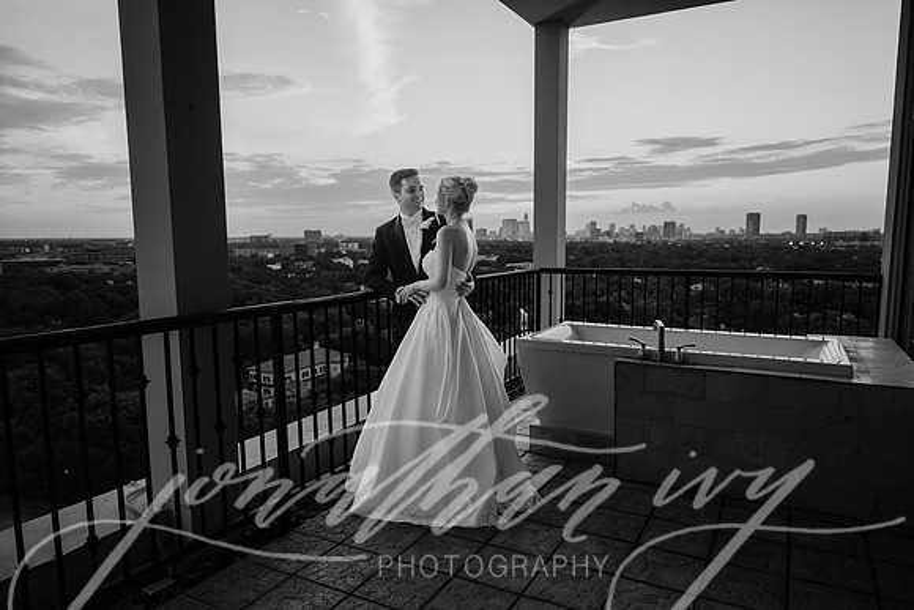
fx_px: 609
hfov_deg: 73.7
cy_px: 305
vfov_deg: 53.2
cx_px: 457
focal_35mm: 24
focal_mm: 24
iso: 200
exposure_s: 1/250
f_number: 2.8
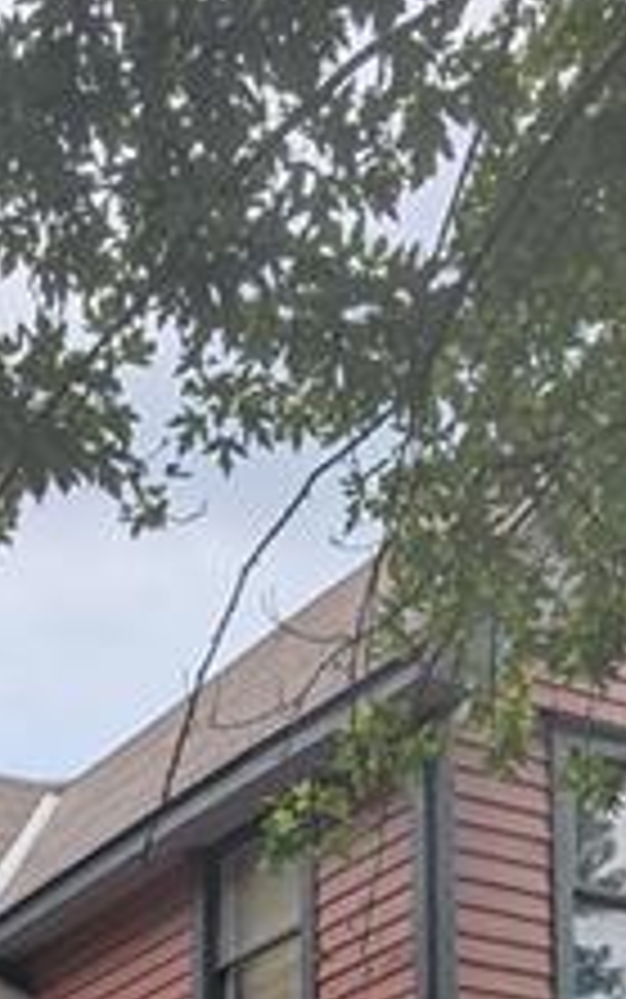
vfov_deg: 20.8
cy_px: 1404
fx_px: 2399
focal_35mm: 88
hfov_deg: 14.8
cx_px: 140
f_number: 1.68
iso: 20
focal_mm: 6.9
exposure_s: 1/588
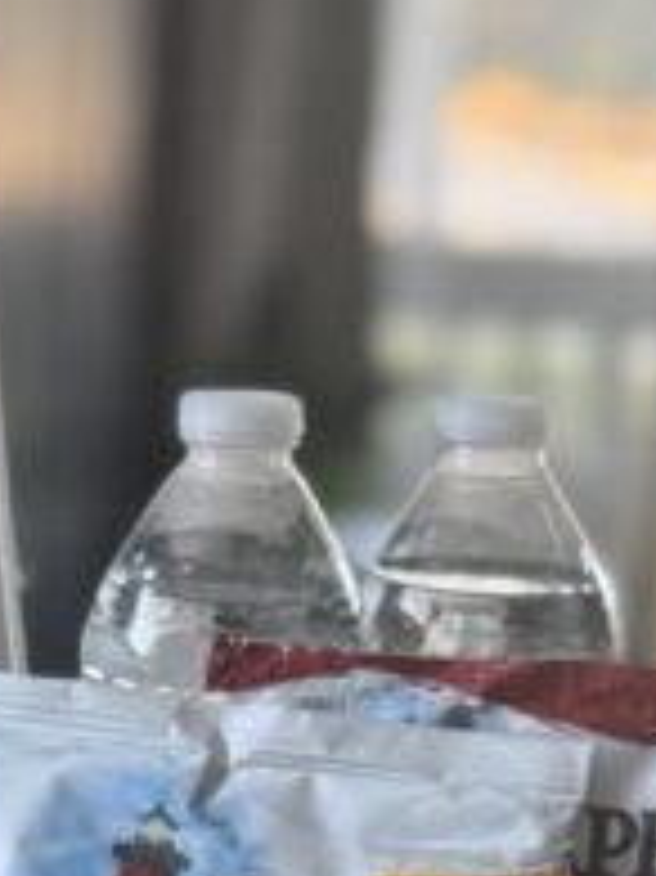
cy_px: 1186
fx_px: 3187
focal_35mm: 126
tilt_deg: -19.0
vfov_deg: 14.9
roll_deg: -3.6
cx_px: 76
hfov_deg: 11.7
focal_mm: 6.76
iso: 320
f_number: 1.78
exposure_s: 1/60
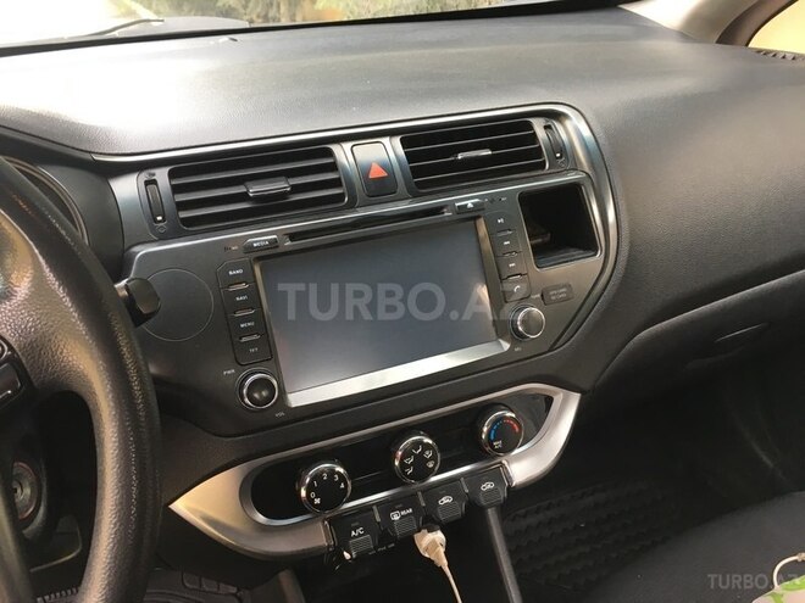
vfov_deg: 48.2
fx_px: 674
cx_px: 402
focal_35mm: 29
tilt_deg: -29.6
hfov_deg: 61.7
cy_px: 302
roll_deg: -2.0
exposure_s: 1/33
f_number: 2.2
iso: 32
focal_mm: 4.15
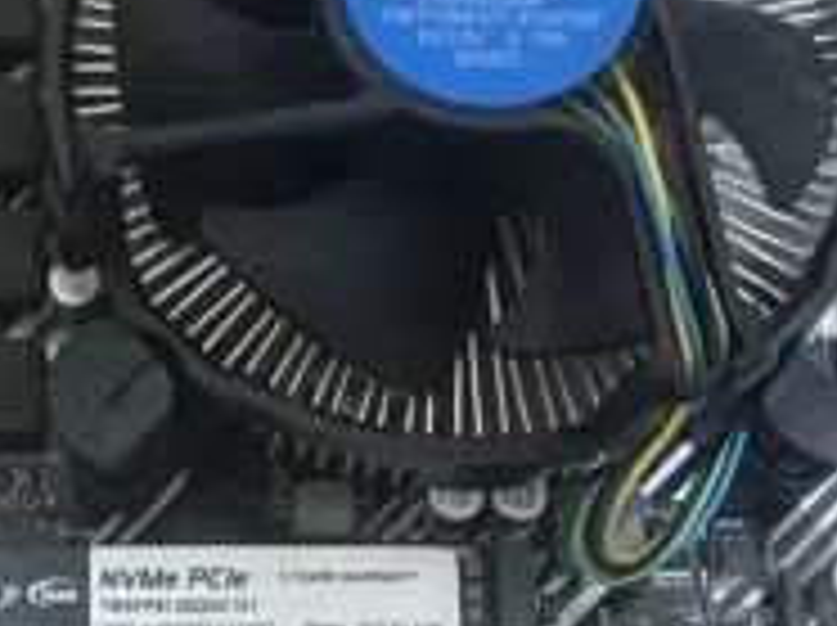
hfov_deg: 20.8
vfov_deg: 15.8
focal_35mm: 93
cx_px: 130
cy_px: 432
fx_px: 2246
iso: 500
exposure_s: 1/20
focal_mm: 4
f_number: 1.8
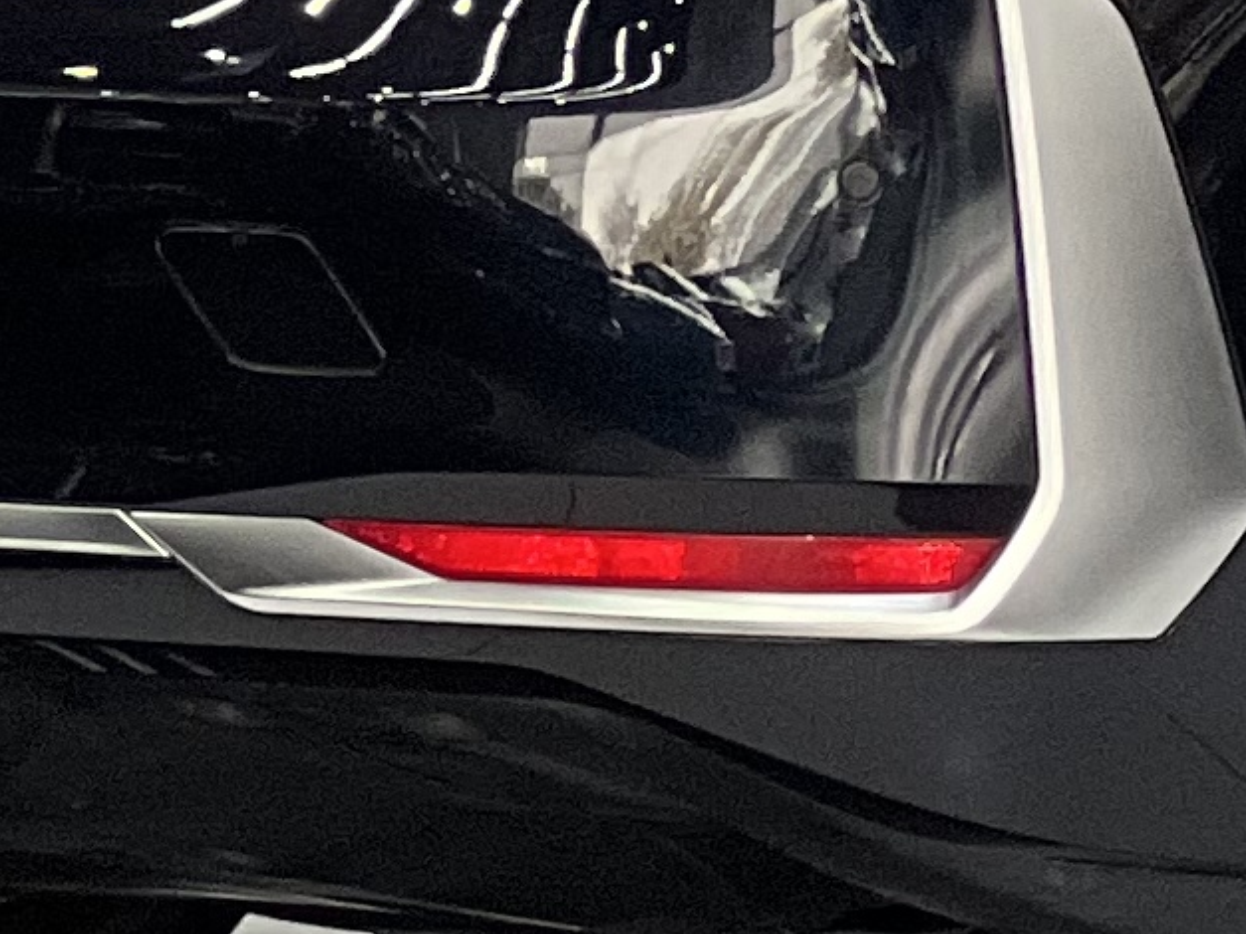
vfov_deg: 3.0
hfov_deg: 4.0
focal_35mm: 495
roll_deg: -0.4
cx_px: 2156
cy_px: -1435
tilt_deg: +1.0
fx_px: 17814
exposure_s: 1/33
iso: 125
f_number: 2.8
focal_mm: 9
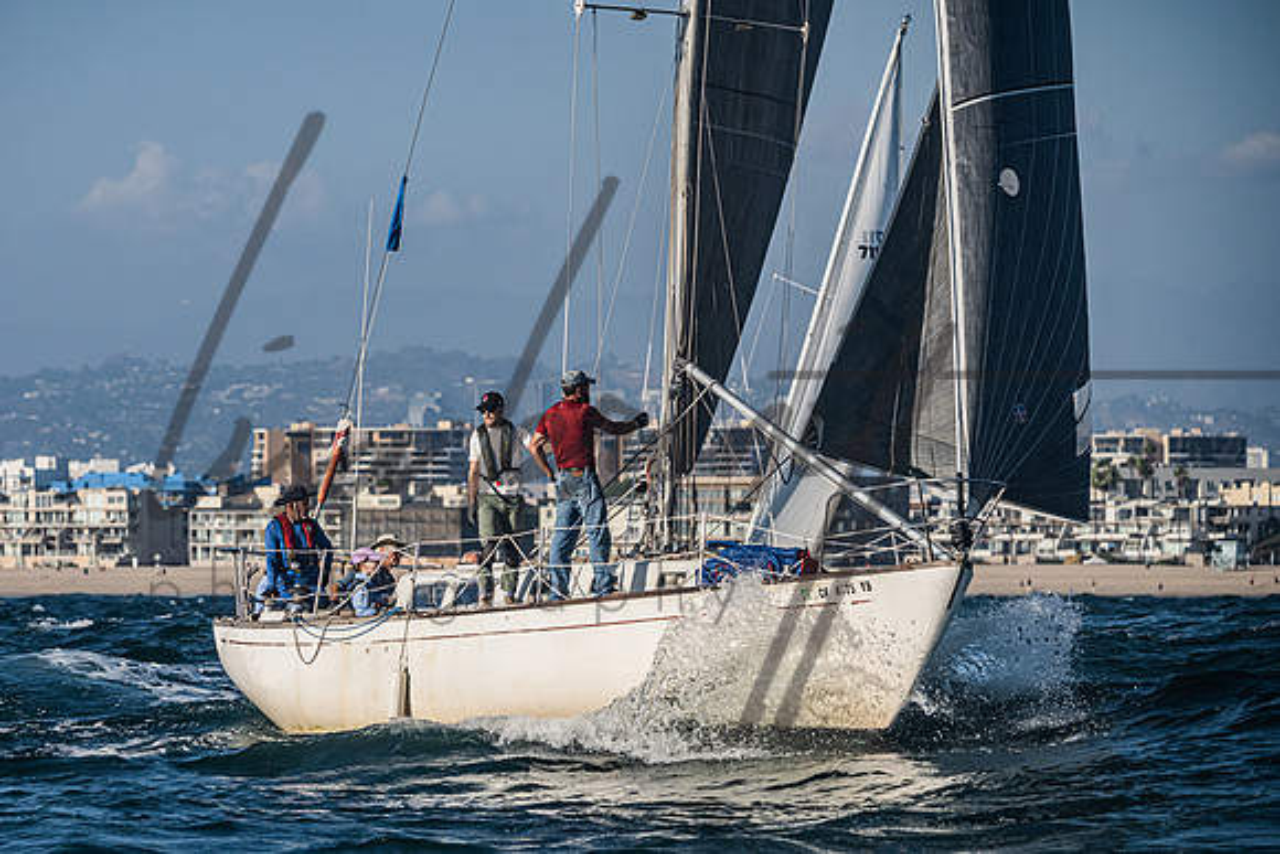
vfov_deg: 5.1
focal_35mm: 268
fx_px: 9536
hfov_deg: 7.7
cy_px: 534
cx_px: 480
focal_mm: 210
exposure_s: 1/6400
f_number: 5.6
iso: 400
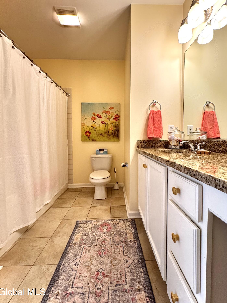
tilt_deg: -1.6
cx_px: 119
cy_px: 144
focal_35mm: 15
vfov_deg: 98.1
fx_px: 131
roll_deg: +0.3
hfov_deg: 81.7
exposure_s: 1/60
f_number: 2.2
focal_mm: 2.22
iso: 200
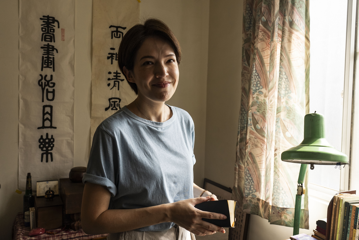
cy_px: 120
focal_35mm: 33
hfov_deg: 57.2
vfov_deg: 40.0
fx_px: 329
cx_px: 180
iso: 800
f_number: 5.6
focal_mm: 33
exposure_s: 1/500
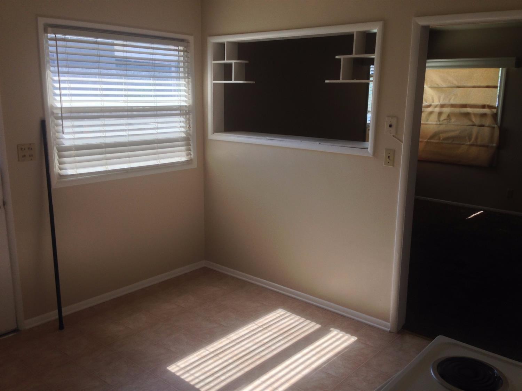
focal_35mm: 33
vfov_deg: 42.9
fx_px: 497
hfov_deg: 55.4
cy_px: 196
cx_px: 261
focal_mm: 4.12
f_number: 2.4
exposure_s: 1/158
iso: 50
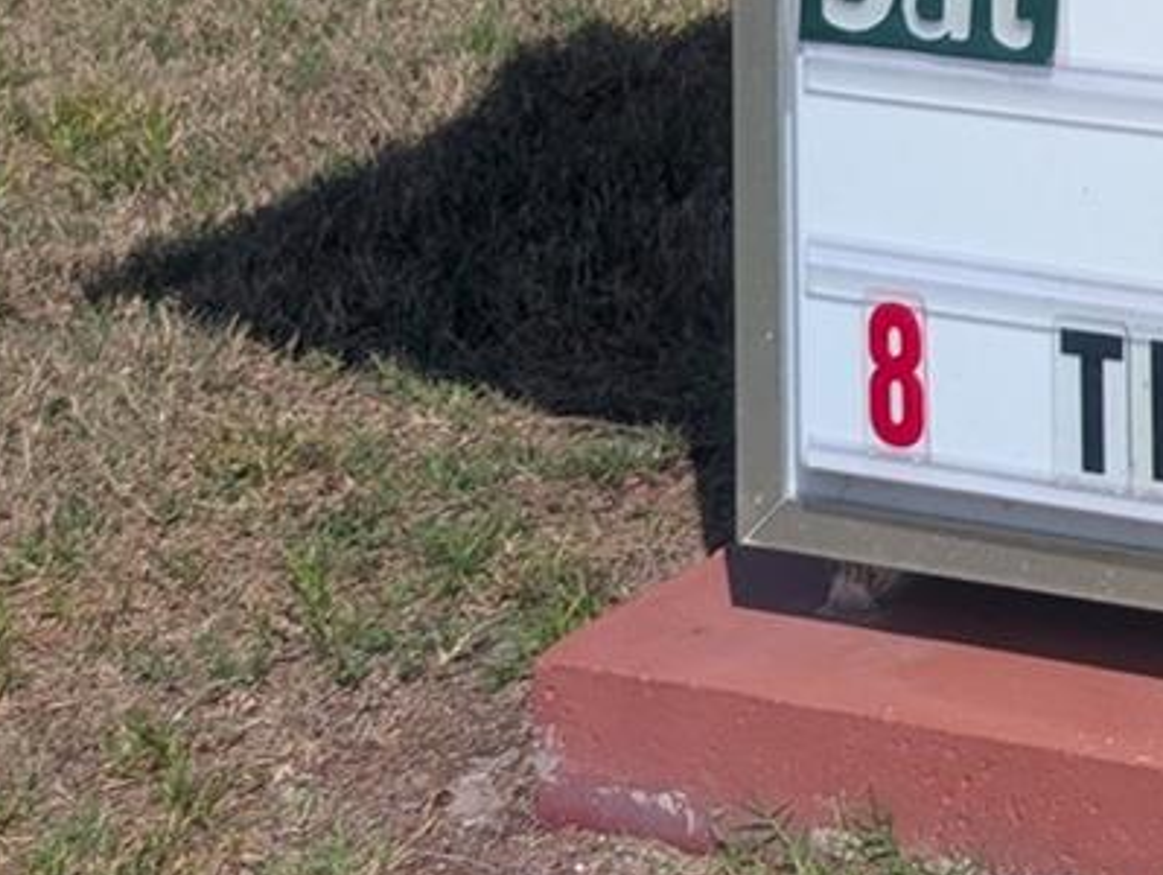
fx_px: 3228
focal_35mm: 96
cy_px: -513
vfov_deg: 14.2
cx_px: 1863
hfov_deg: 17.8
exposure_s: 1/1745
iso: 21
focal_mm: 6.9
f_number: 1.68
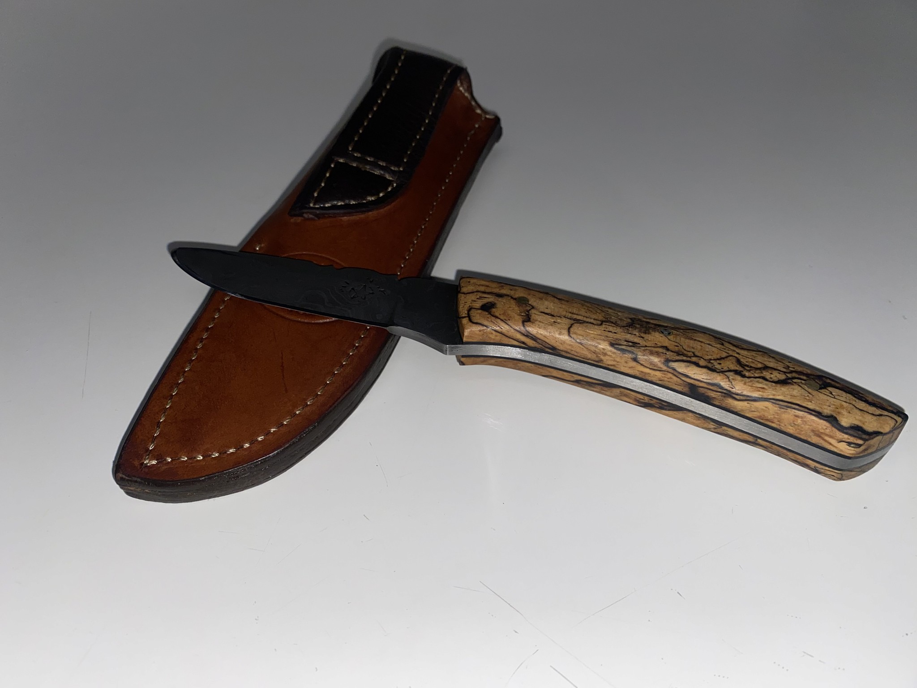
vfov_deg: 53.1
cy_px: 344
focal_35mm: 26
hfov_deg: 67.3
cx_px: 458
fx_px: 689
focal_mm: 4.25
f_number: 1.8
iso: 32
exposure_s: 1/669
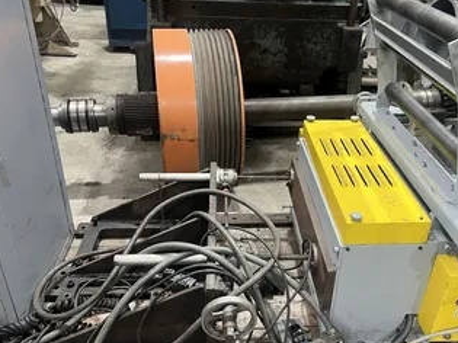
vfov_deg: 42.9
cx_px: 265
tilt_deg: -32.6
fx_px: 436
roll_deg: -4.1
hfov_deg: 55.1
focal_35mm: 33
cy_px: 180
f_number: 1.5
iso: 125
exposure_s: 1/74
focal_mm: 5.7
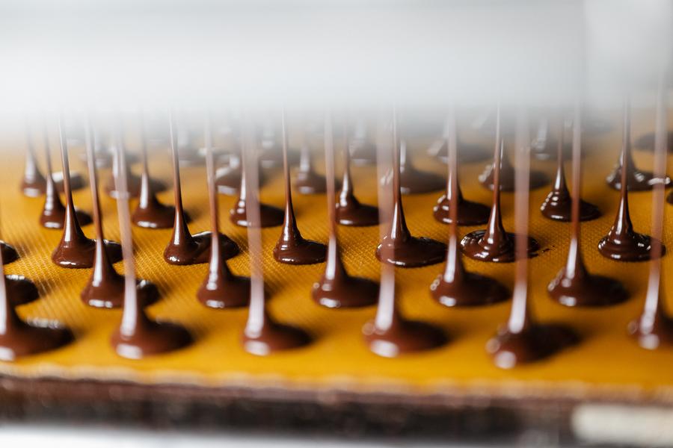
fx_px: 1342
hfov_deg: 28.2
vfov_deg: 19.0
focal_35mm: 72
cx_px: 331
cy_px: 222
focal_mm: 70
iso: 2000
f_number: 2.8
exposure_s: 1/500
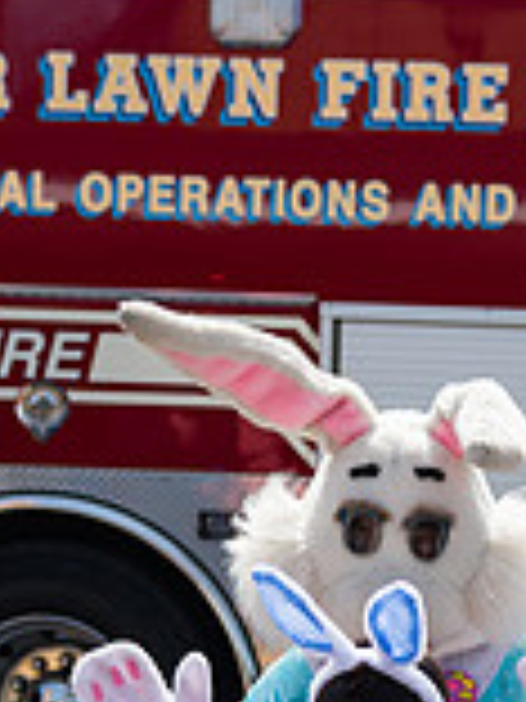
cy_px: 742
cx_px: 414
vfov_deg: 16.8
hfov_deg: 12.9
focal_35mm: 114
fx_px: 2310
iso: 200
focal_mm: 32
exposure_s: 1/3200
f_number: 4
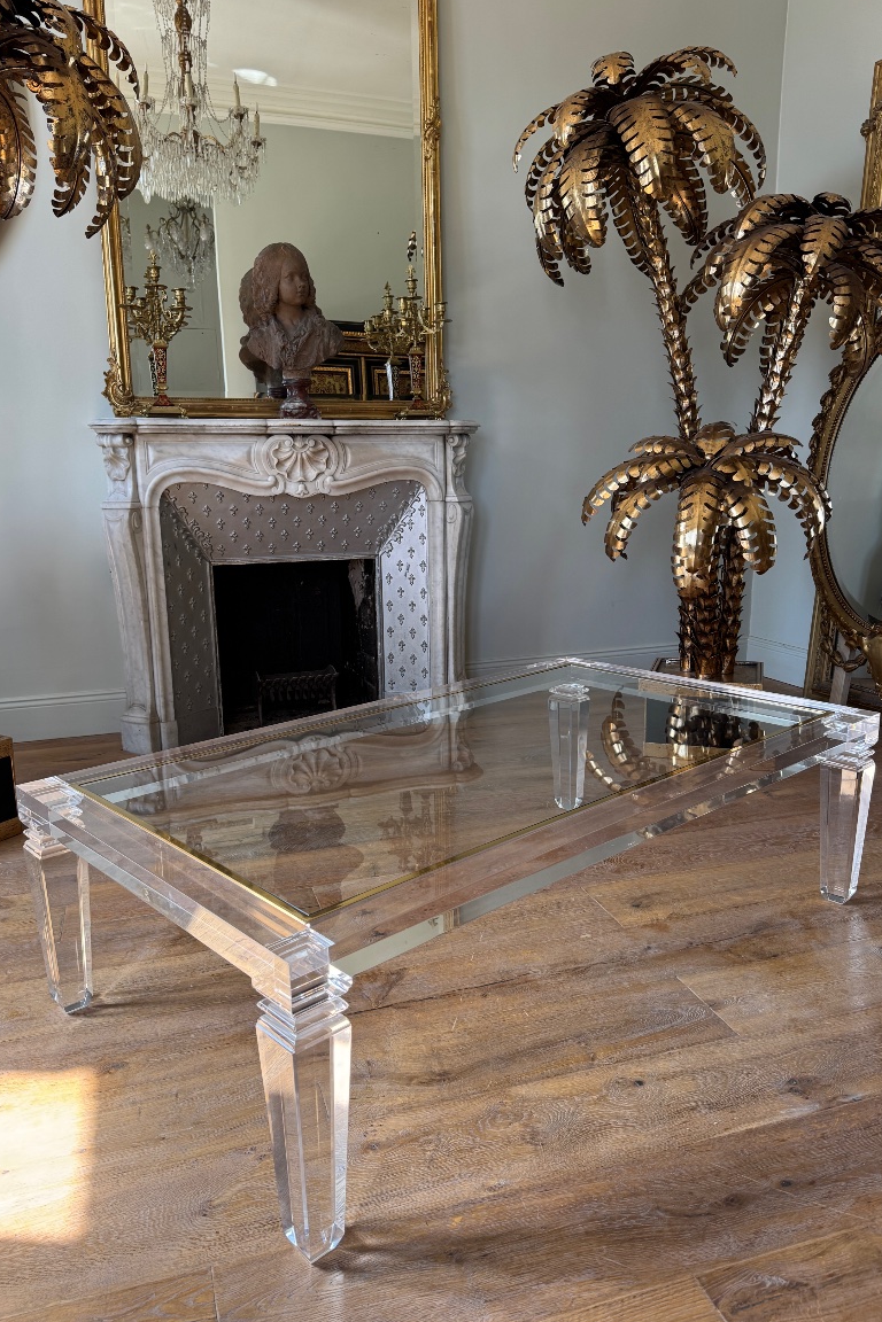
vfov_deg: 69.4
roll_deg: +0.6
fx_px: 955
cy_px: 660
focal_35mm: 26
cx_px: 433
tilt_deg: -12.1
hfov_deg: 49.6
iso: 100
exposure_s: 1/121
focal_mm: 6.76
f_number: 1.78
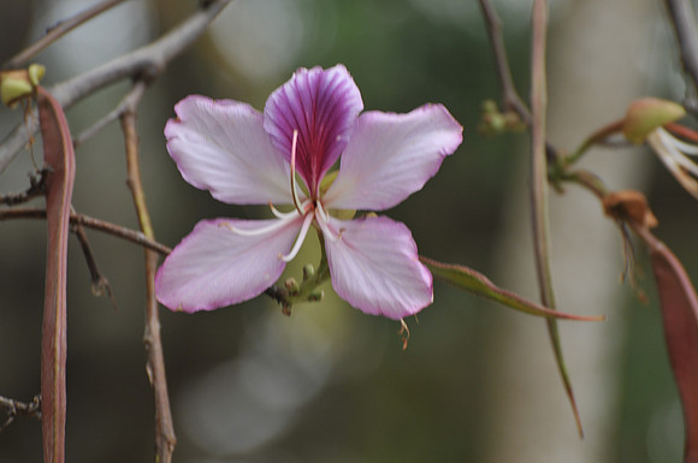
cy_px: 232
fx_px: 6099
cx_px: 349
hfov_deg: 6.6
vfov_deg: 4.4
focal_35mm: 315
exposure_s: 1/200
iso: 200
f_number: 7.1
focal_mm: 210
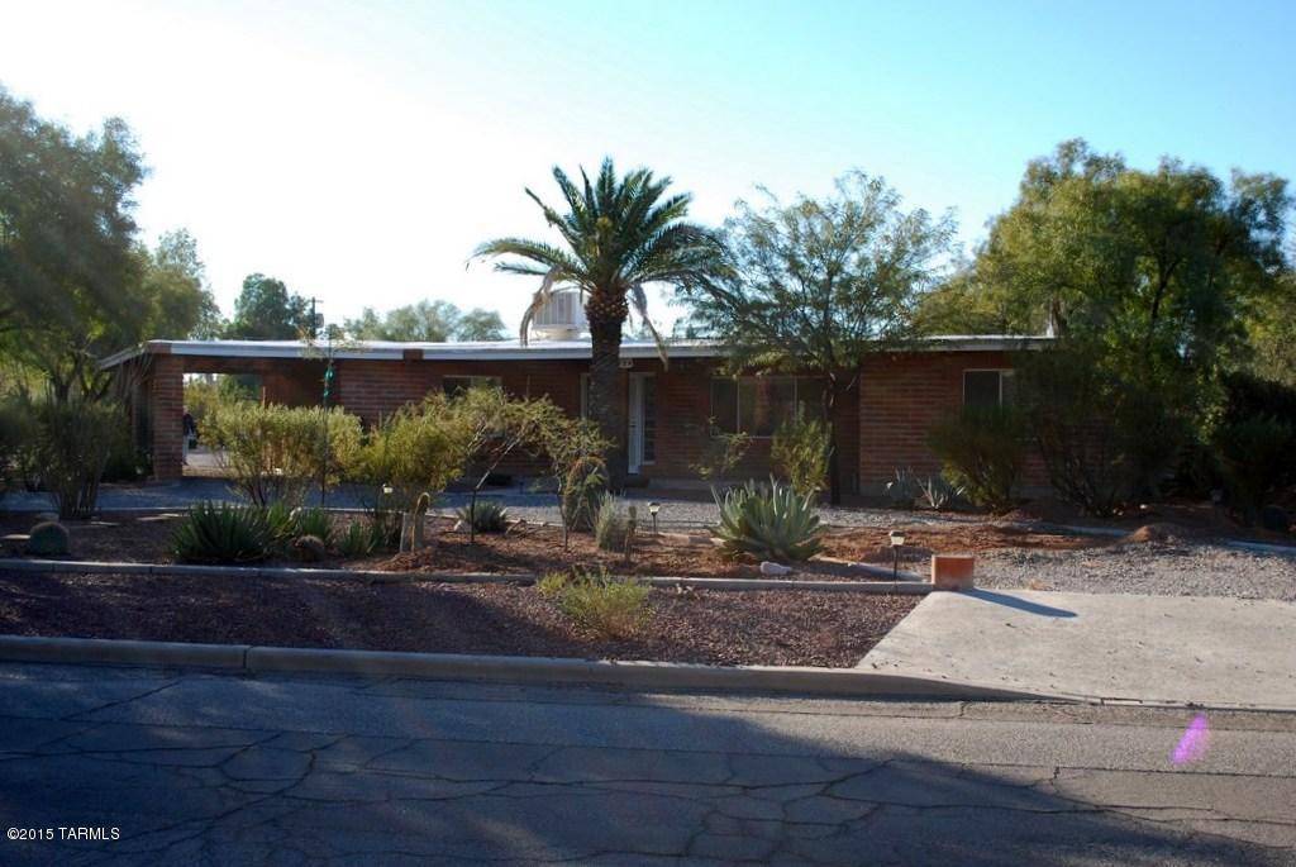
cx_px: 648
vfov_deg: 32.0
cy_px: 434
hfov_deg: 46.4
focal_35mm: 42
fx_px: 1513
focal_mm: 28
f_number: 5.6
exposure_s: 1/200
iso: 100
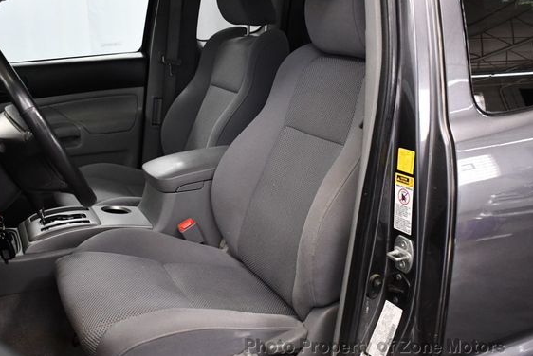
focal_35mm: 41
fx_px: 608
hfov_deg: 47.3
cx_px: 233
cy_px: 162
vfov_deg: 32.7
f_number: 3.5
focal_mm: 18
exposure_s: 1/125
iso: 1800
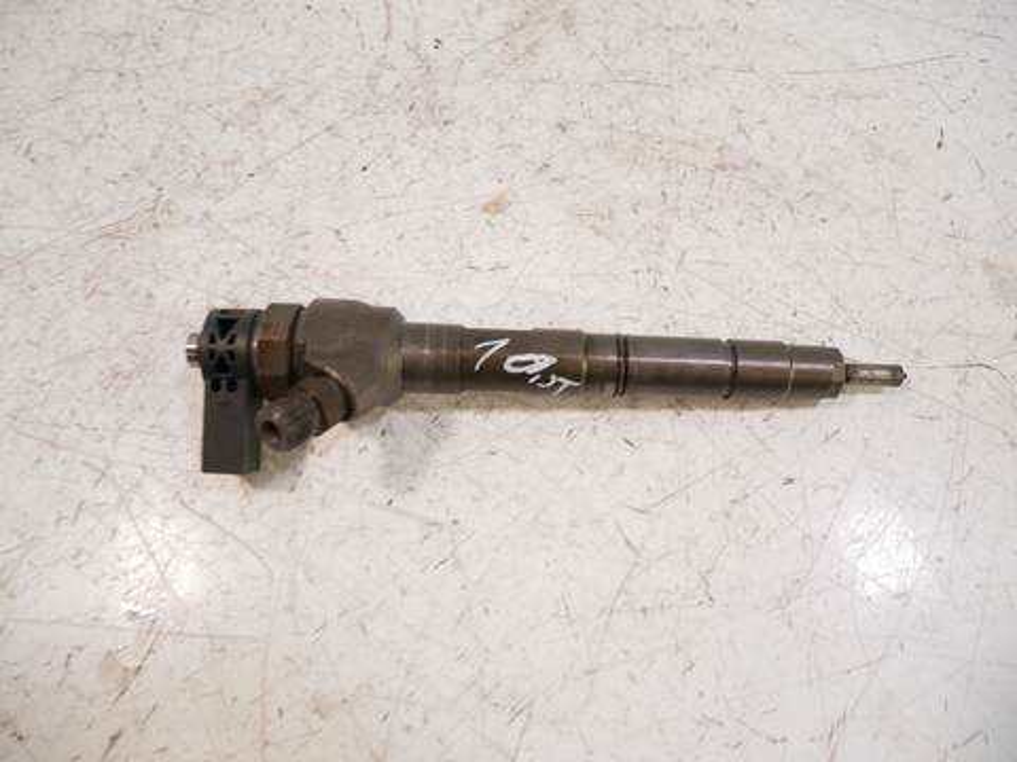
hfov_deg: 71.6
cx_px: 508
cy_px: 381
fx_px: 705
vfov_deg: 56.8
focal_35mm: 24
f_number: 3.5
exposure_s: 1/60
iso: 500
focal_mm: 12
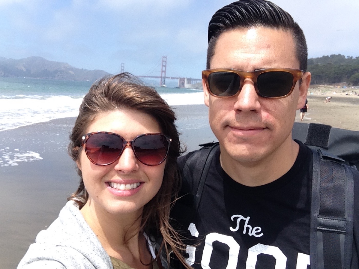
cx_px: 180
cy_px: 134
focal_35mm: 35
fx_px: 363
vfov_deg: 40.7
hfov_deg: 52.6
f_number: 2.4
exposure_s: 1/883
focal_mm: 2.18
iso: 32
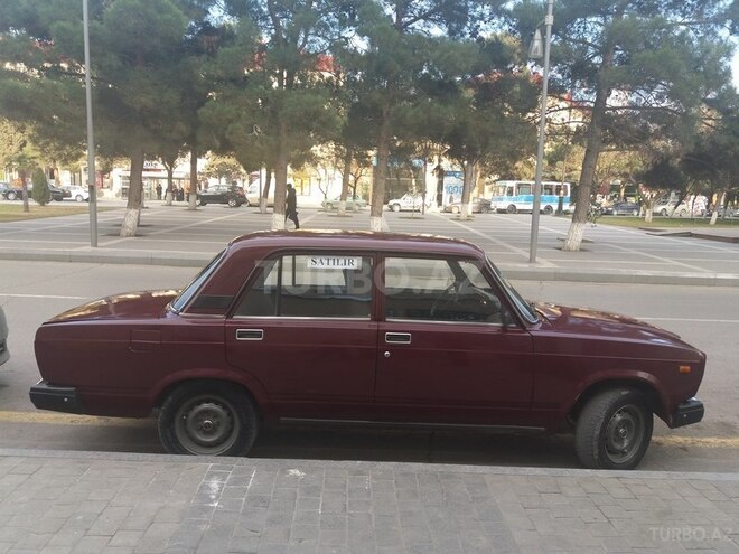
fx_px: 598
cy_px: 277
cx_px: 370
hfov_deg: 63.4
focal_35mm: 28
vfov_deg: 49.7
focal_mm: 3.7
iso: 64
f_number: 1.9
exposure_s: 1/154
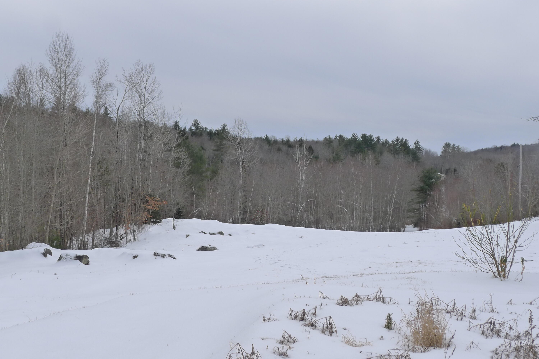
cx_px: 270
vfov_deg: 33.4
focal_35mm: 40
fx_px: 599
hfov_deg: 48.4
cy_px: 180
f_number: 4
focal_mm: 8.5
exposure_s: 1/500
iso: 125
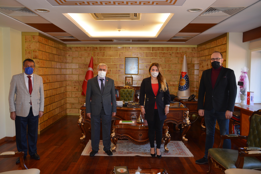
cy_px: 87
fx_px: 239
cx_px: 130
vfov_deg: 40.0
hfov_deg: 57.2
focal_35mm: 33
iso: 400
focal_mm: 22
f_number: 3.5
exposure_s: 1/60
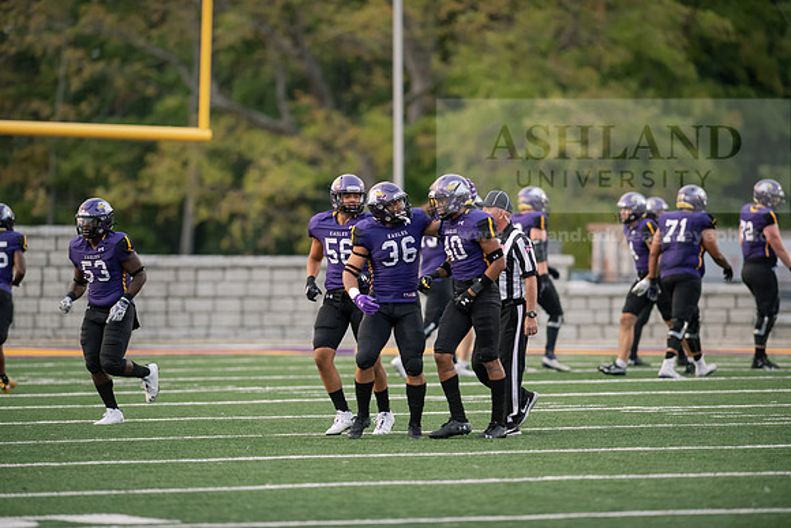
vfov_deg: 4.6
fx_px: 6593
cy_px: 264
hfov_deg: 6.9
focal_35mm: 300
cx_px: 396
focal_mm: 300
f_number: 2.8
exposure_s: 1/800
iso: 2000
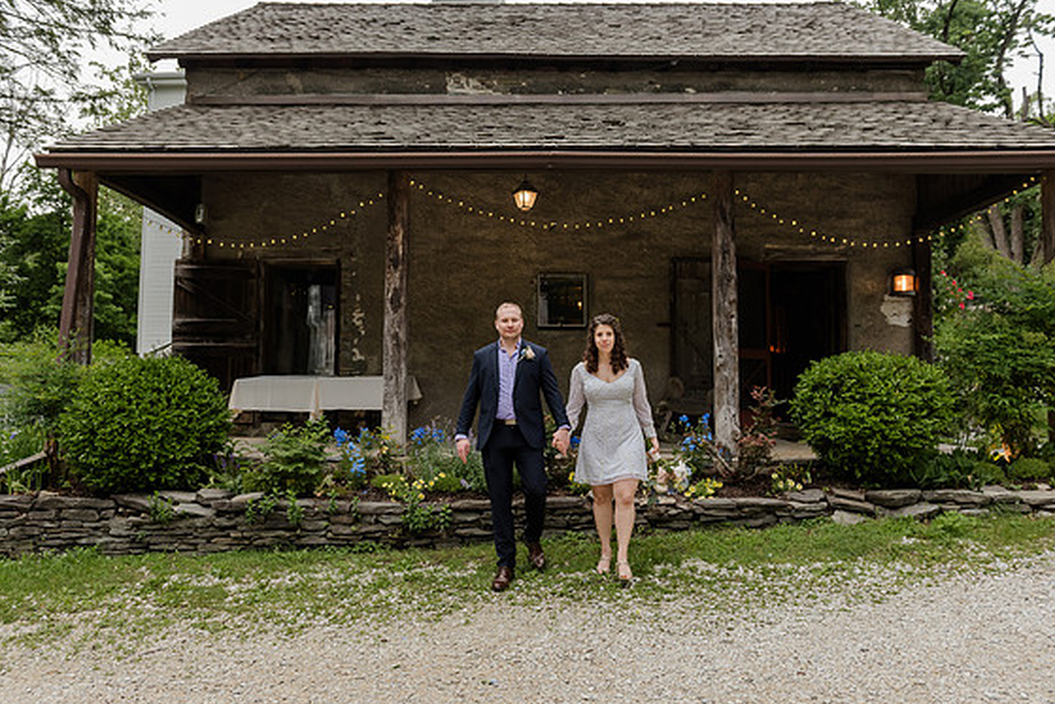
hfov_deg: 63.6
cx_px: 527
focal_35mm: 29
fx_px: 850
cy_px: 345
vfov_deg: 45.0
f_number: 4
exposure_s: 1/320
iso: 800
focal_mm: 27
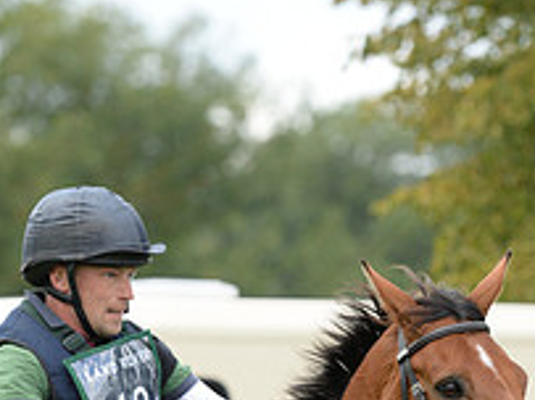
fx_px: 11878
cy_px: 705
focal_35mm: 769
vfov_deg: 1.9
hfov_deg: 2.6
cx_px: 290
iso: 1000
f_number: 6.3
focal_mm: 280
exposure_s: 1/800
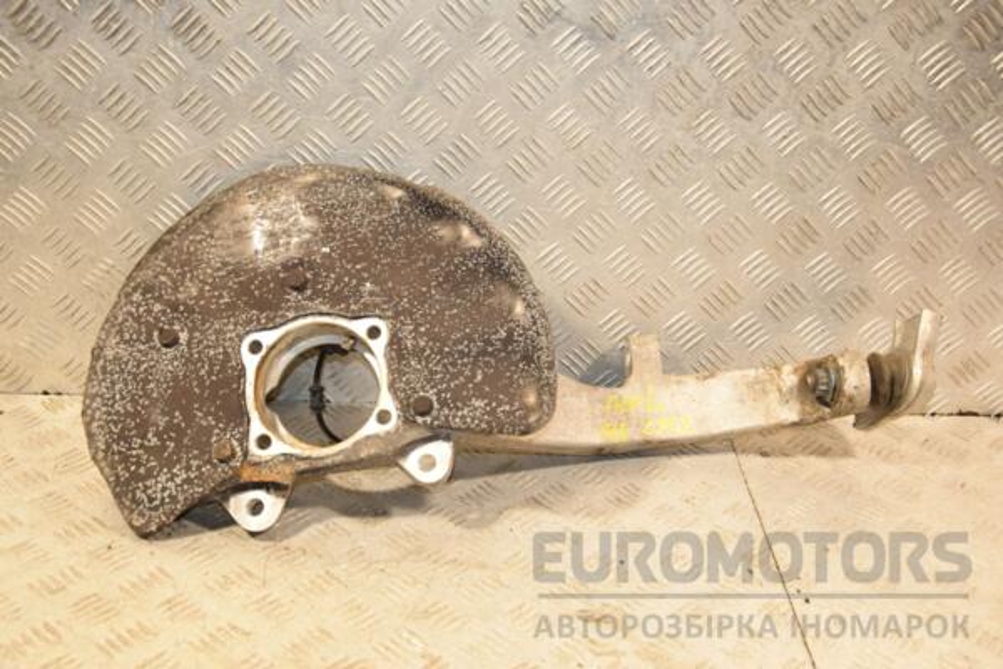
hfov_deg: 43.6
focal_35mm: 45
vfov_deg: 29.9
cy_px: 334
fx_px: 1254
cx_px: 502
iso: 800
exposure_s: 1/200
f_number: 5.6
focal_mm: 30
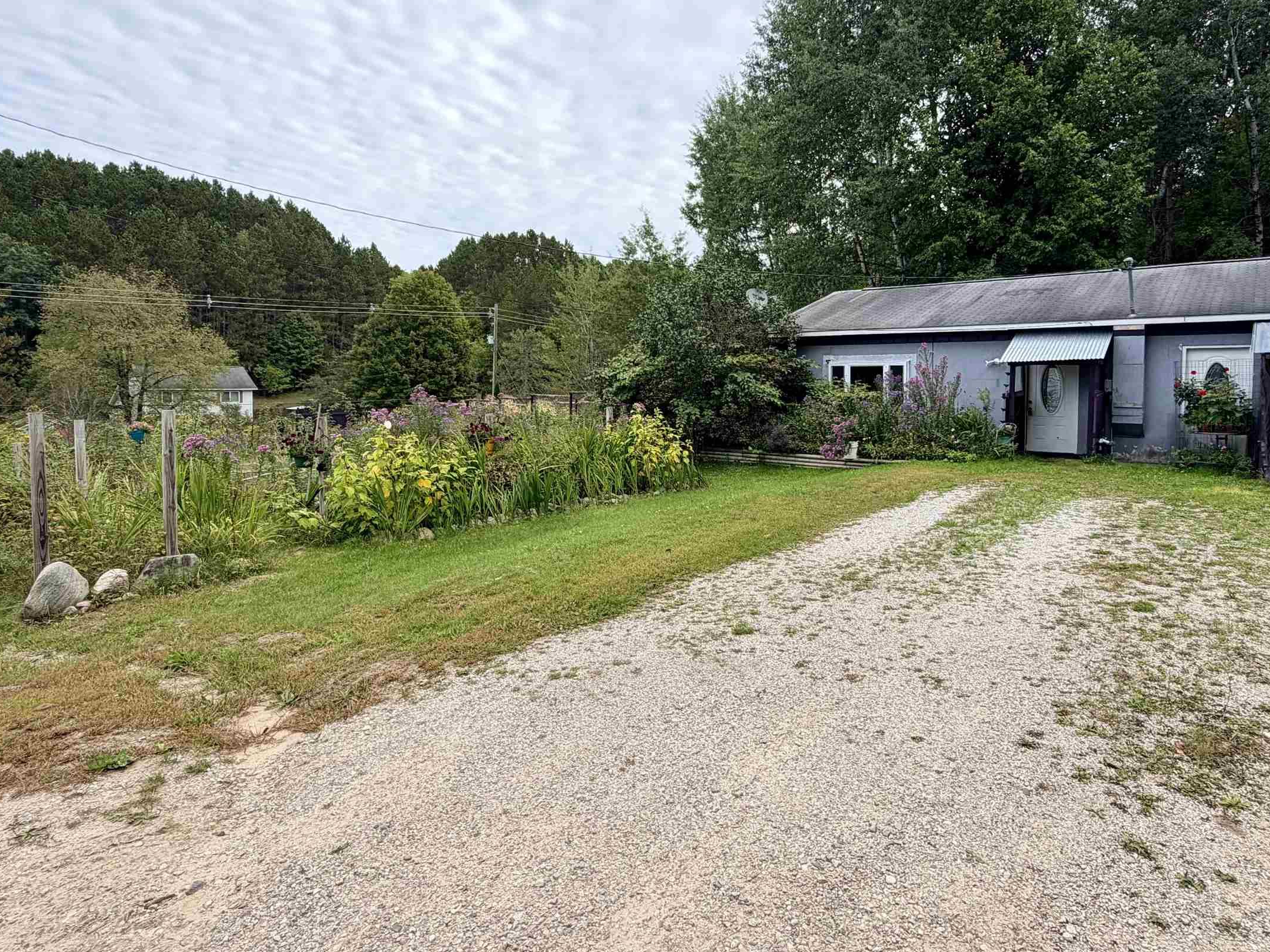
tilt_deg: -1.7
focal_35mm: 20
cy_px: 406
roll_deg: -0.7
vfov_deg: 65.6
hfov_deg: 81.4
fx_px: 734
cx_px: 712
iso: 40
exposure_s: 1/679
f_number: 2.2
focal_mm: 2.22
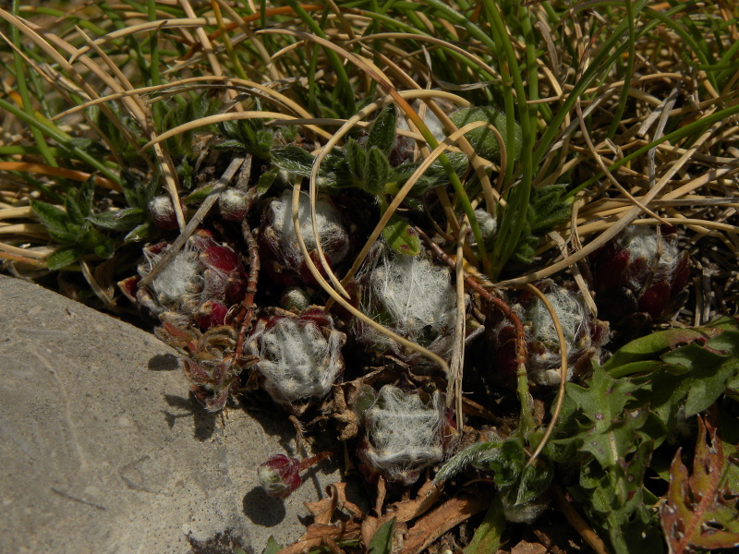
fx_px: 1601
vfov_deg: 19.6
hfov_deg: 26.0
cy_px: 277
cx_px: 370
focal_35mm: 75
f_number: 6.3
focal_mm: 13.4
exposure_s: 1/800
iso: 64
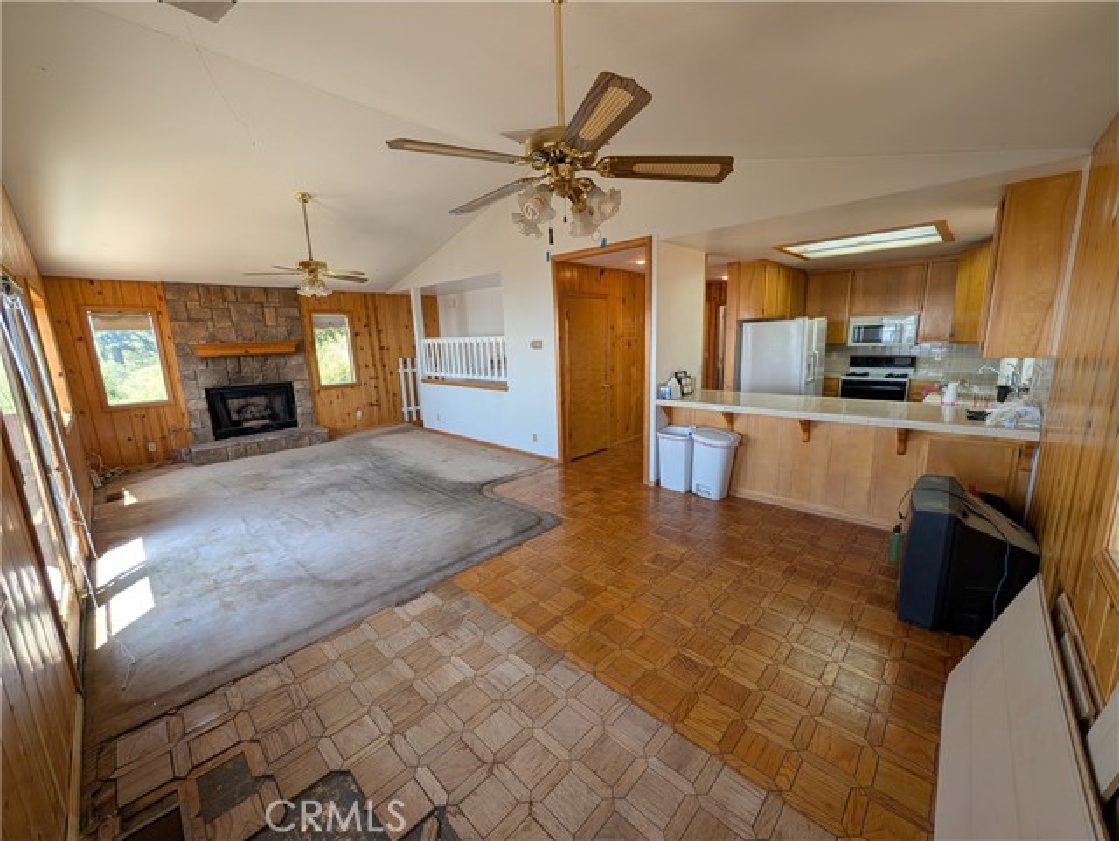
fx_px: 388
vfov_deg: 94.6
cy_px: 420
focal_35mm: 12
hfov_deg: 110.5
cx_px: 560
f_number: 1.7
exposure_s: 1/139
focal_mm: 2.02
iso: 43
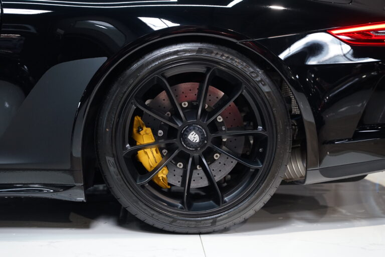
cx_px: 192
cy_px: 128
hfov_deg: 28.8
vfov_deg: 19.5
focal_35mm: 70
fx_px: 749
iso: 1600
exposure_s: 1/80
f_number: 2.8
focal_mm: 70
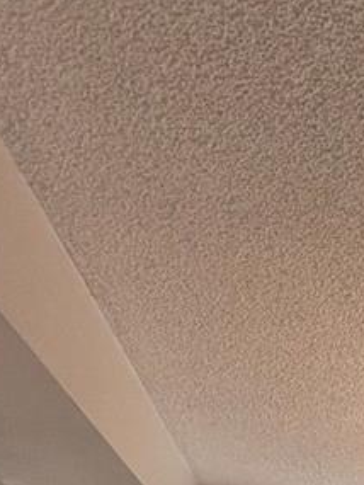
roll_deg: +1.2
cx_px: 469
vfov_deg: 22.9
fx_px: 827
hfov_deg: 22.3
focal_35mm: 59
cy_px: 813
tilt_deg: -6.2
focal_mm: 2.22
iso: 80
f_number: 2.2
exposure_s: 1/120
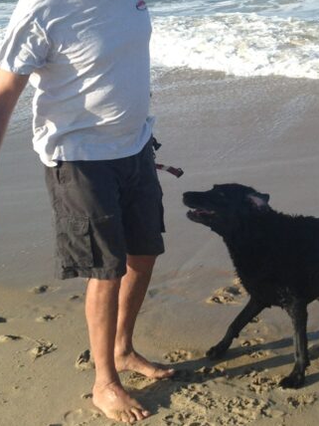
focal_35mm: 79
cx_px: 257
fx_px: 971
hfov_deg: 18.5
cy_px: 111
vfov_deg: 24.5
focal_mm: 4.12
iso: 50
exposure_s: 1/1205
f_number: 2.4
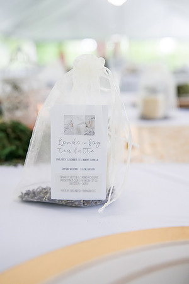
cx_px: 94
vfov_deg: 41.1
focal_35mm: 48
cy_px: 142
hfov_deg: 28.1
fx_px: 378
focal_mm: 48
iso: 5000
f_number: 4
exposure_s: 1/320
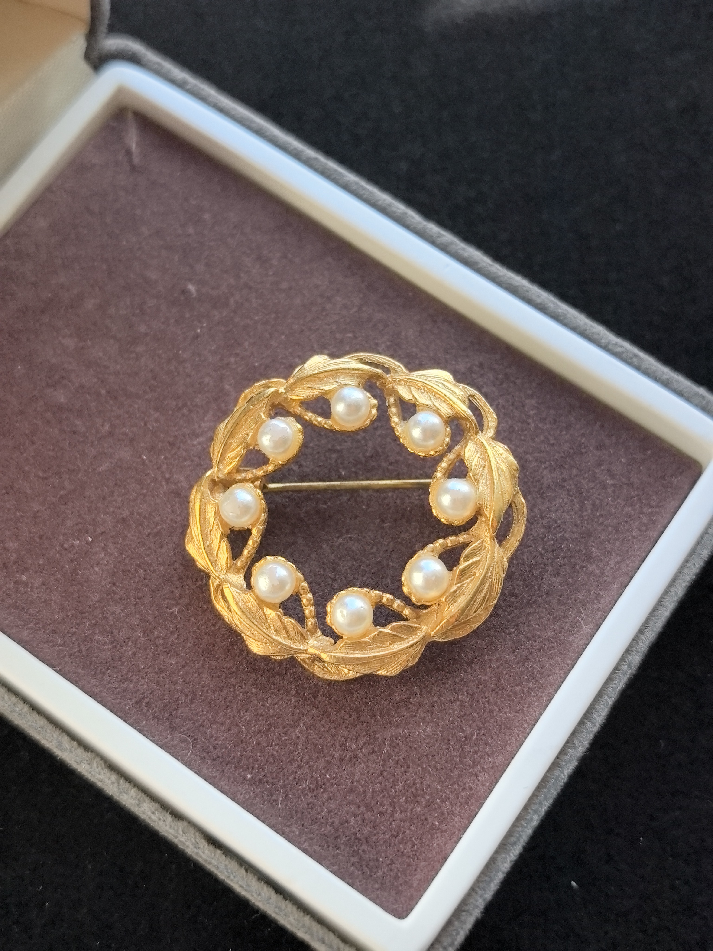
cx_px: 356
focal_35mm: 42
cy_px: 476
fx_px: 1153
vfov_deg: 44.8
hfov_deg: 34.3
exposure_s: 1/365
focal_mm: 6.98
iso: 50
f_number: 2
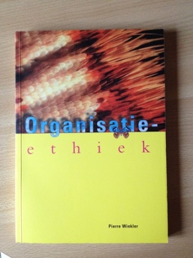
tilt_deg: -87.3
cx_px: 96
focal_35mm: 35
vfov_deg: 52.6
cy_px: 129
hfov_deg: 40.7
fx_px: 260
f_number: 2.4
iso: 320
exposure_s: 1/20
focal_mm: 4.28
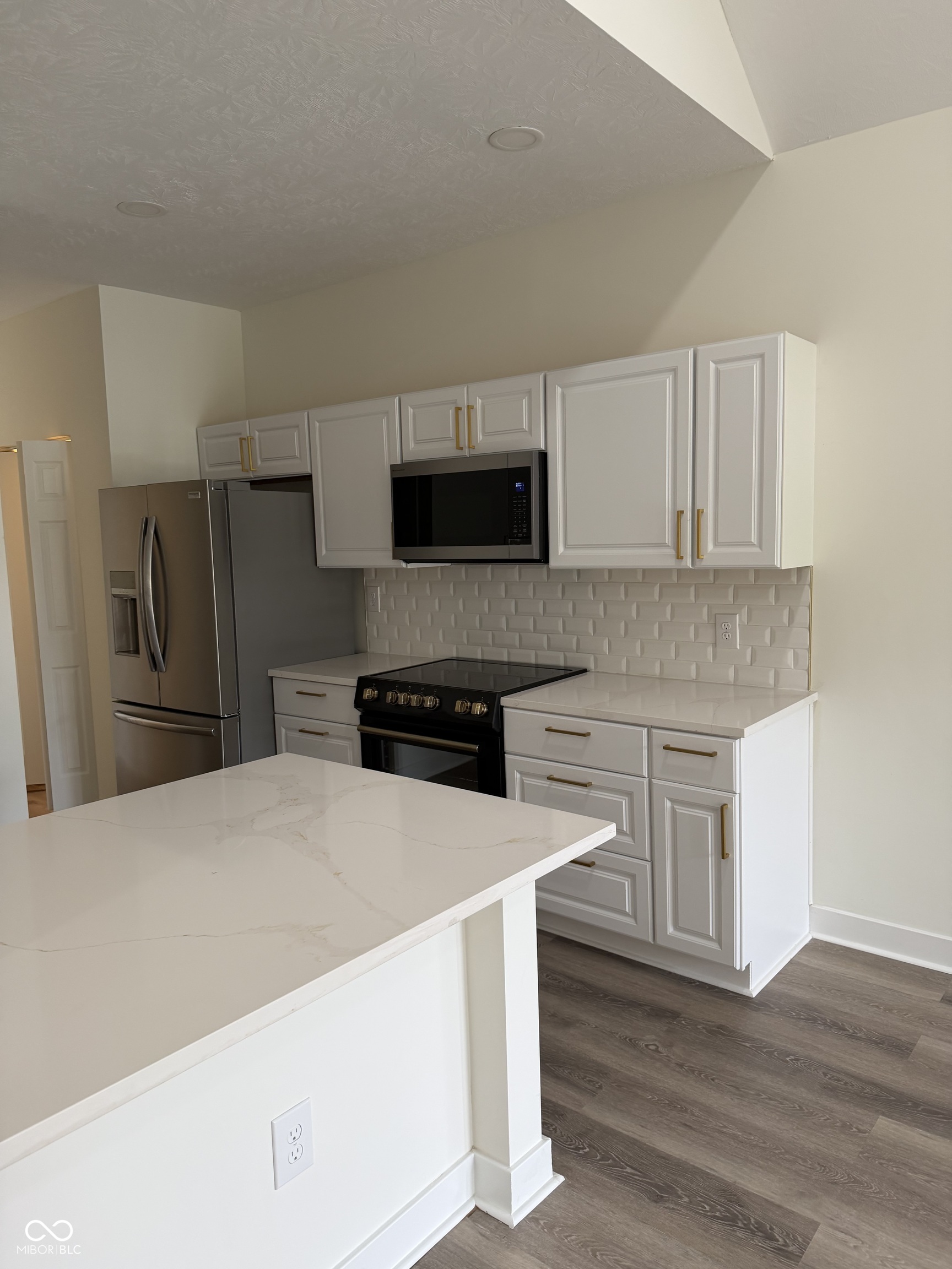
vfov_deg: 71.6
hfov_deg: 56.8
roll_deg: +1.8
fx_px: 880
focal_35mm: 24
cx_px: 476
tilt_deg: -4.3
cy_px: 634
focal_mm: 6.76
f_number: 1.78
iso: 160
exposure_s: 1/120
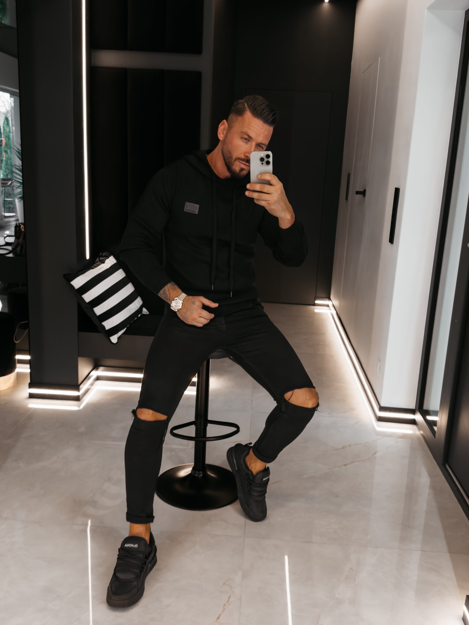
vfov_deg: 52.6
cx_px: 234
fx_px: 632
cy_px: 312
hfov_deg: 40.7
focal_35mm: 35
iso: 160
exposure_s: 1/110
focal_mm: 6.76
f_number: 1.8
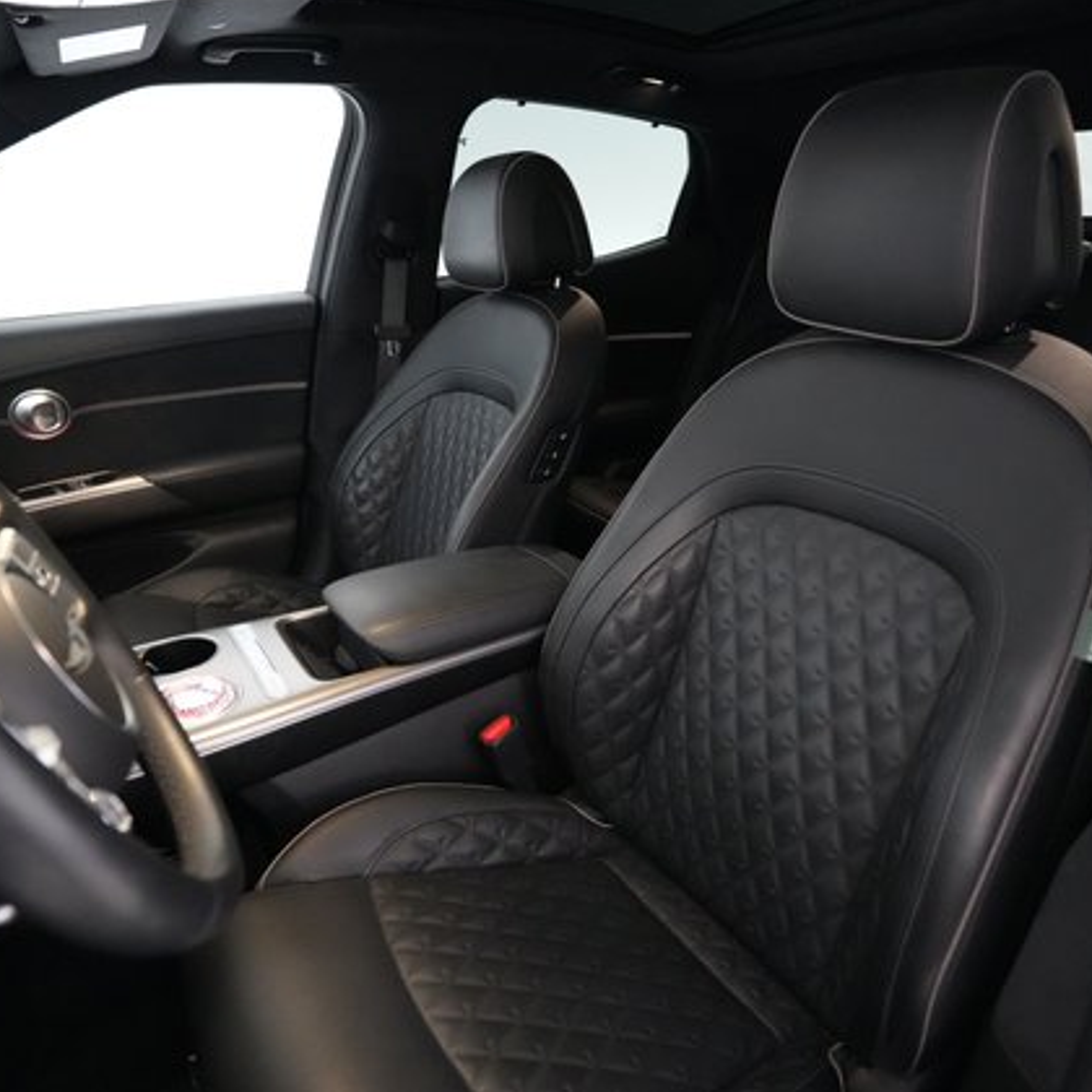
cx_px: 546
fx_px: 785
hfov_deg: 69.6
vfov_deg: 69.6
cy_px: 541
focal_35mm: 22
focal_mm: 17
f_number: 2.8
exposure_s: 1/250
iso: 12800
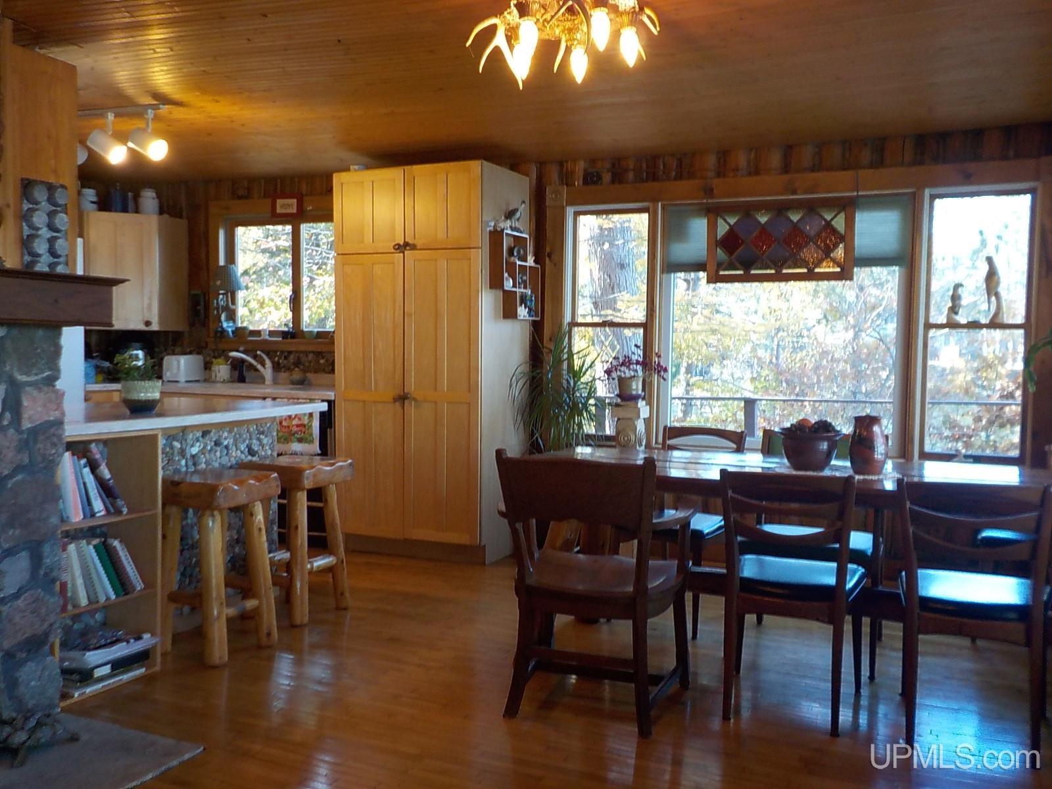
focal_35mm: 30
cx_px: 526
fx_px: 912
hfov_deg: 60.0
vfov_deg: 46.8
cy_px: 394
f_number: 3.3
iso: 180
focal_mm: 4.1
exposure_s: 1/30
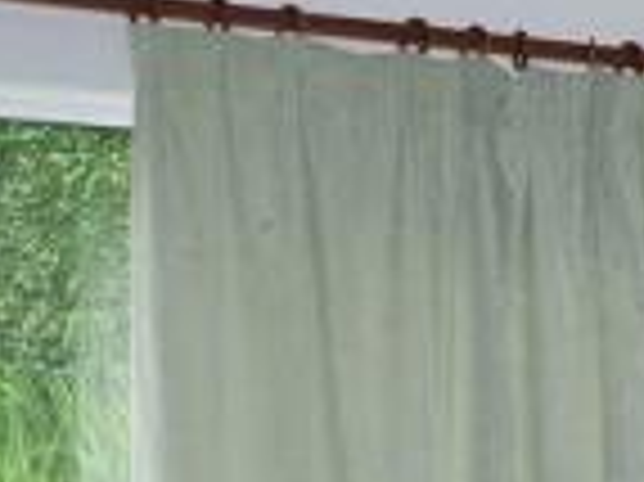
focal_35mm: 114
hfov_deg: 16.0
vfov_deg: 12.2
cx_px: 939
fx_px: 2119
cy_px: 786
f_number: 2.5
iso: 200
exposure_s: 1/60
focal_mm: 14
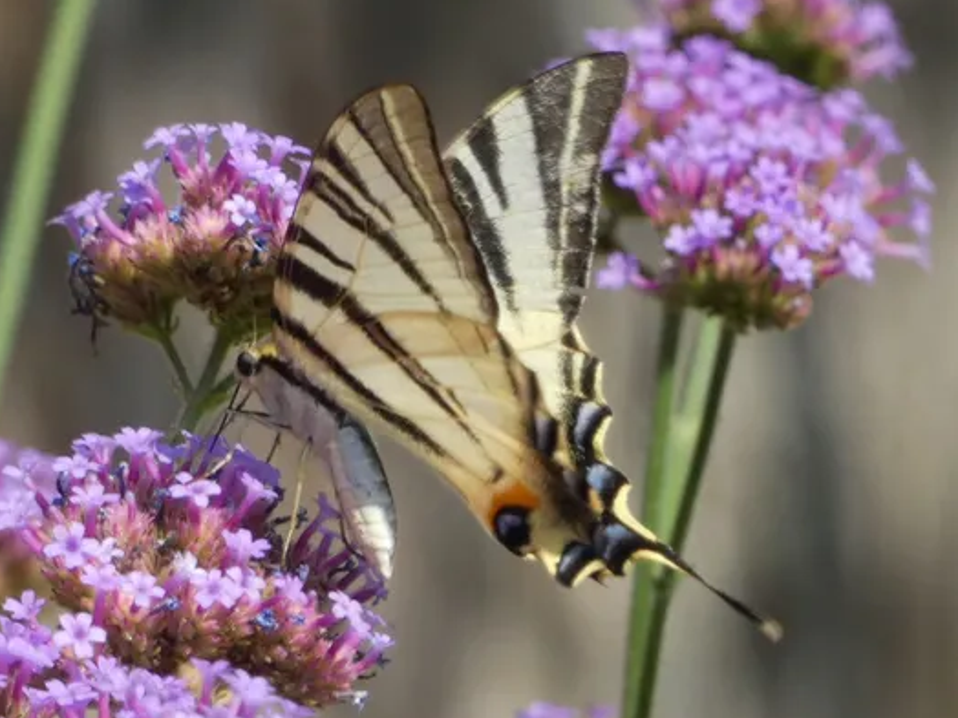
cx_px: 402
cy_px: 333
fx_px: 13948
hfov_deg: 3.9
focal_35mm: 504
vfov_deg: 3.0
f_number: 5.6
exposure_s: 1/100
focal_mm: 74
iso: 80
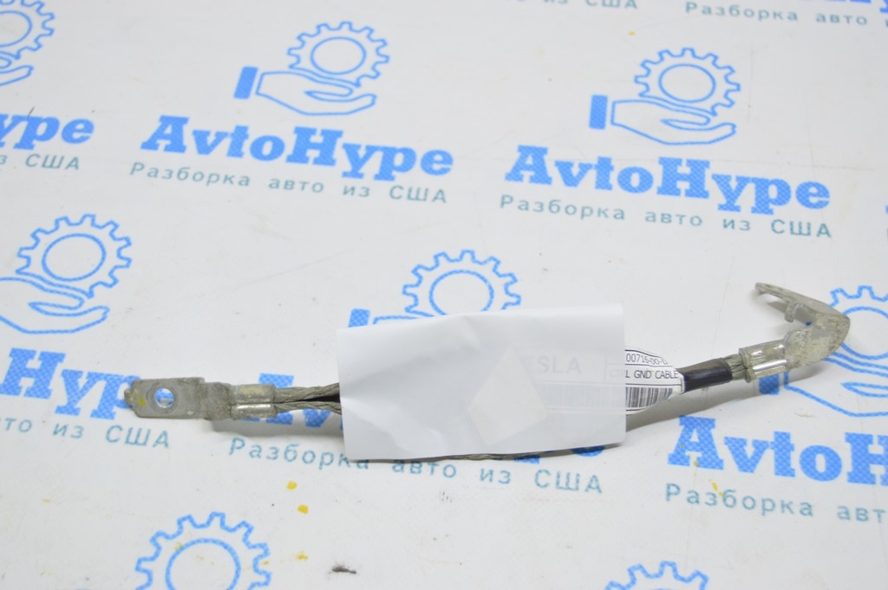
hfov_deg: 35.1
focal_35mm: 57
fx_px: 1405
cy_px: 295
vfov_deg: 23.7
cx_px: 444
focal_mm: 38
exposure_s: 1/20
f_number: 5.6
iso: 400
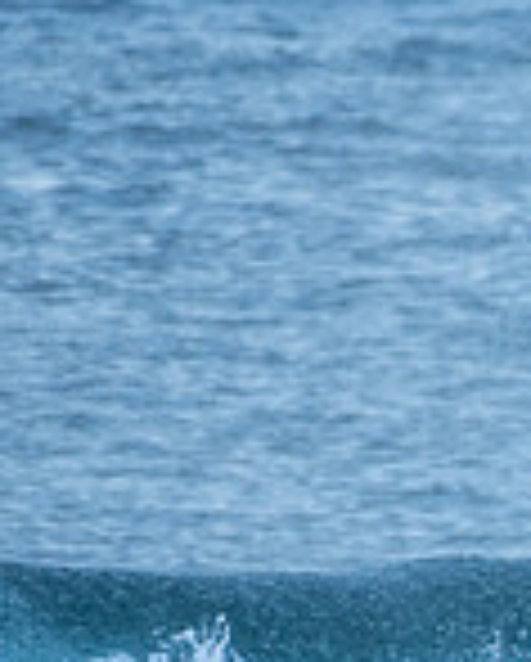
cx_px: 1256
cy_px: 718
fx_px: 54420
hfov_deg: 0.6
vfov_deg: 0.7
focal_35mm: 2776
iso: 280
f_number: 5.6
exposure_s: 1/400
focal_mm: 500
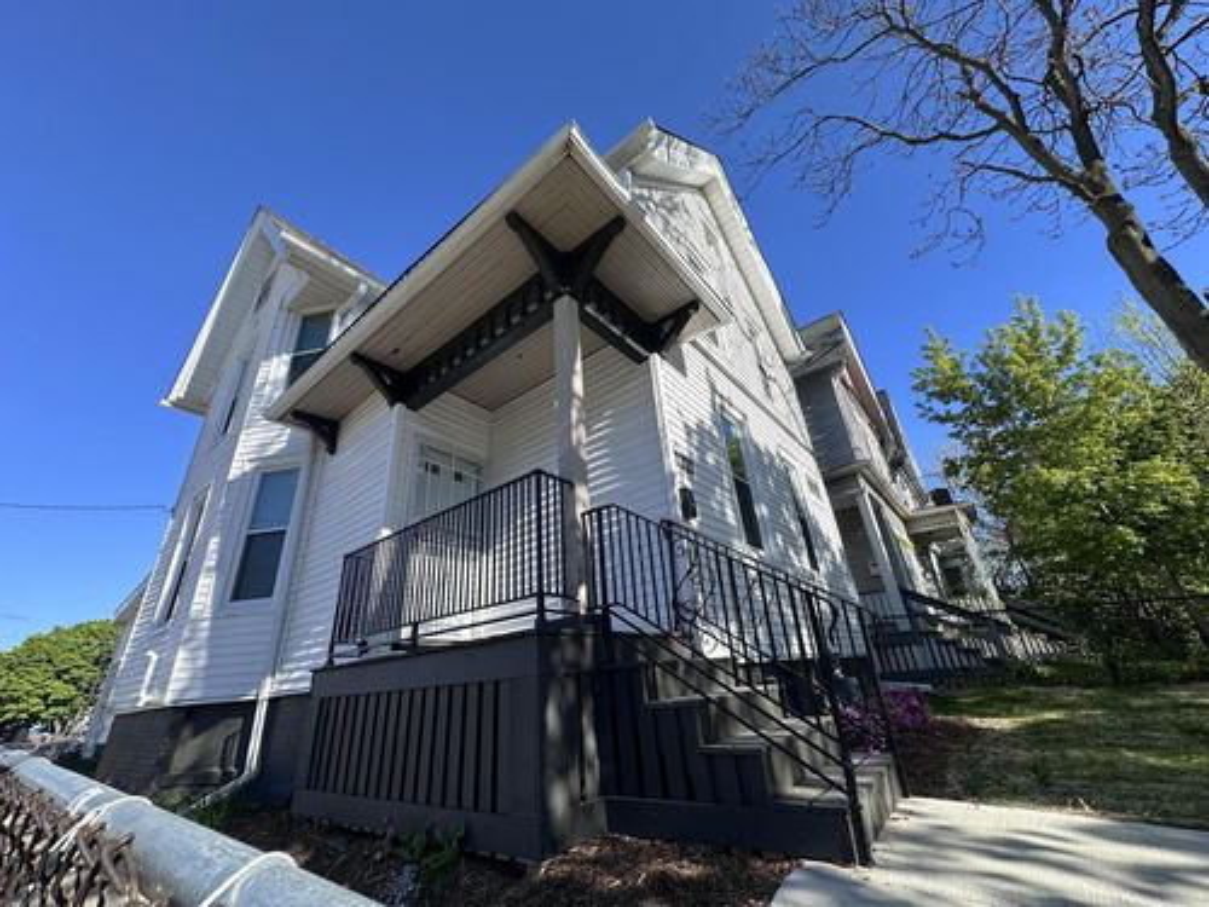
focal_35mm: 14
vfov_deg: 85.7
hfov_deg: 102.1
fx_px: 489
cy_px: 454
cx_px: 604
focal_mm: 2.22
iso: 50
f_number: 2.2
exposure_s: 1/1208
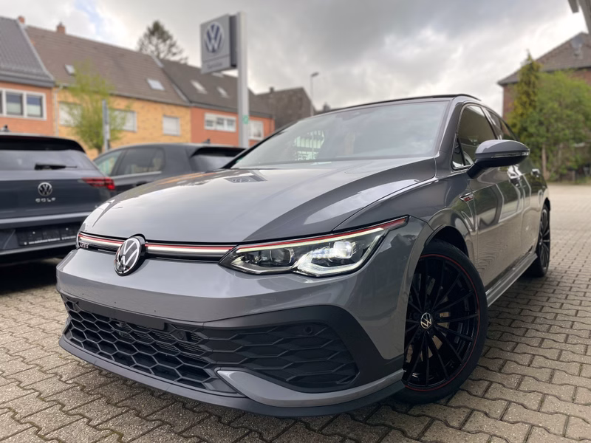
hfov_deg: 67.3
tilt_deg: -5.1
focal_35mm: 26
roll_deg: +0.5
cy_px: 222
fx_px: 444
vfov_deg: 53.1
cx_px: 296
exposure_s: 1/511
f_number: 1.6
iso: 50
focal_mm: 4.2
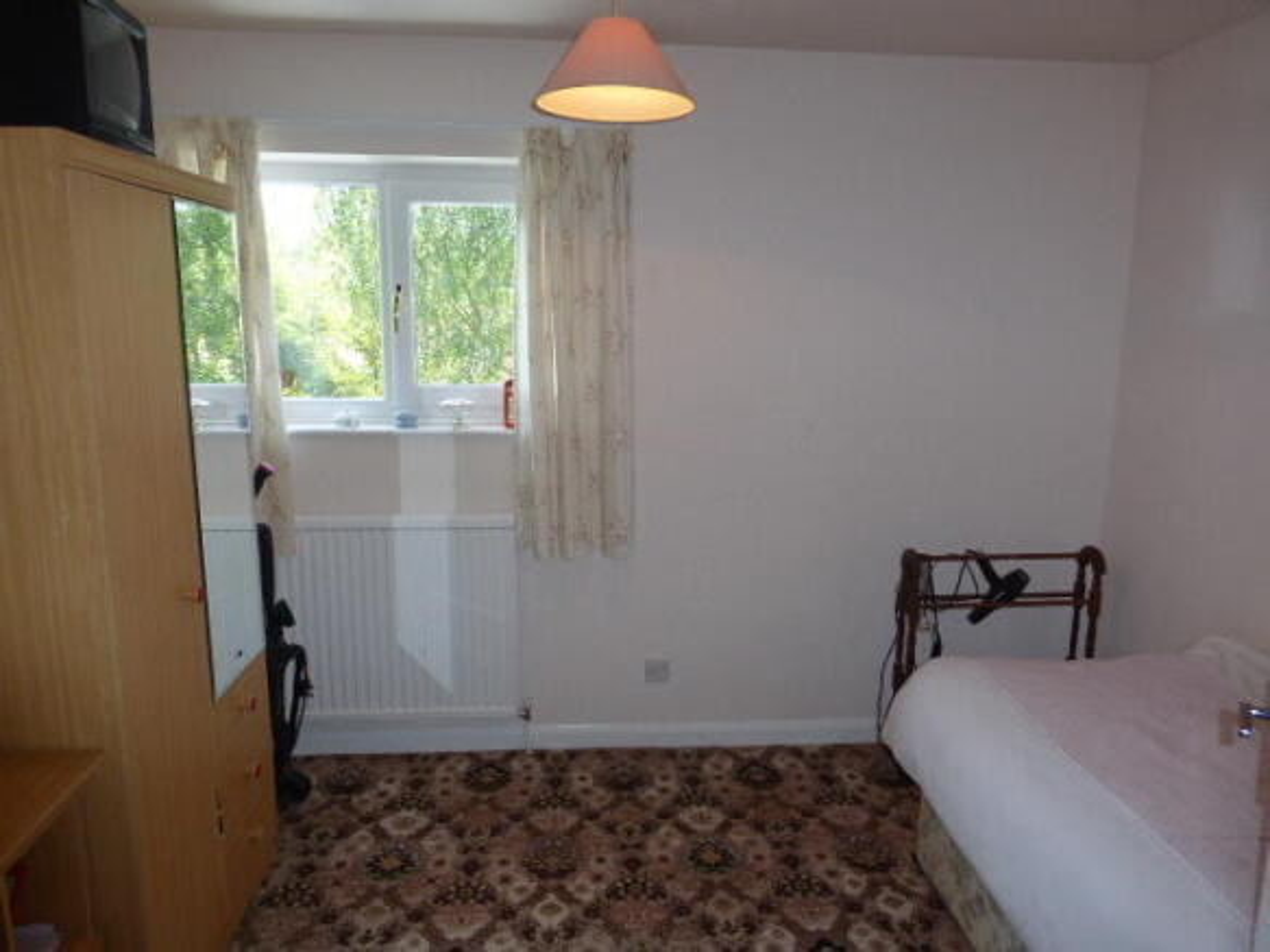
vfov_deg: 56.8
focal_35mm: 24
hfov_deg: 71.6
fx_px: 880
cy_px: 476
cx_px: 635
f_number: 3.3
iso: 100
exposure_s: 1/60
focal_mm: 4.3
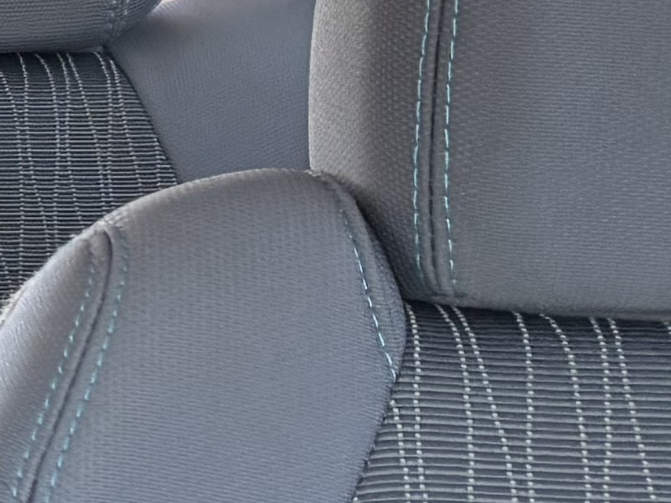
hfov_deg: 10.0
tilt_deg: -9.5
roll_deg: -0.4
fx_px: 3372
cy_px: 208
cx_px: -895
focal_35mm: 174
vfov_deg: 8.5
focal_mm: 5.96
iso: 125
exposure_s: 1/121
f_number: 1.6
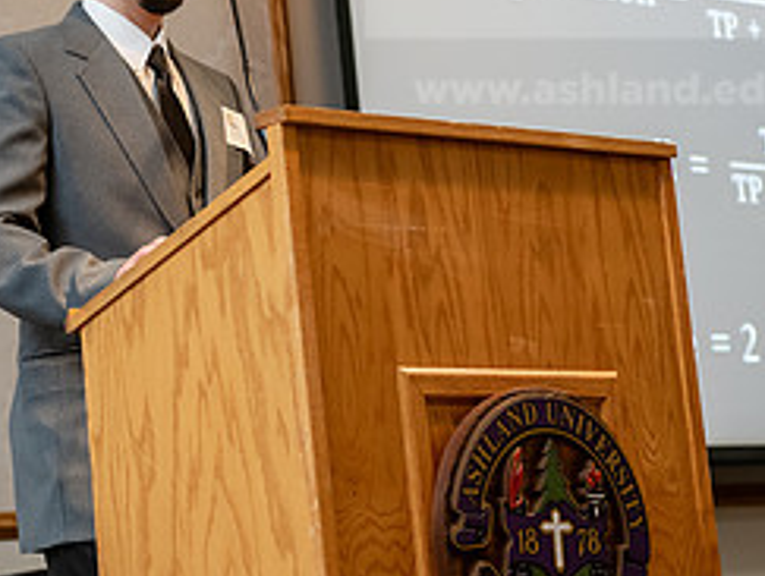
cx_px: 271
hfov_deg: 15.6
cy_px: 156
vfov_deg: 11.8
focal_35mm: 126
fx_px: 2789
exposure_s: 1/200
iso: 1600
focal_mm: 55
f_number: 3.2
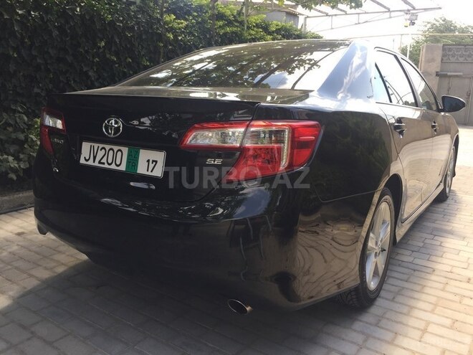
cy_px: 178
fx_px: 396
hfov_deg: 61.7
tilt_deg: -11.5
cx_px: 236
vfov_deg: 48.2
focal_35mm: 29
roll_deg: -2.6
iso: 32
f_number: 2.2
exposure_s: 1/363
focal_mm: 4.15
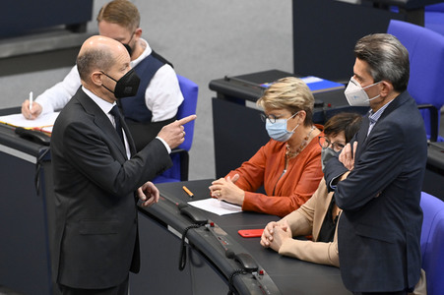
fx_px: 3944
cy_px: 148
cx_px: 222
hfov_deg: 6.4
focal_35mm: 320
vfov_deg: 4.3
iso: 8000
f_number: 5.6
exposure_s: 1/320
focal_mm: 320
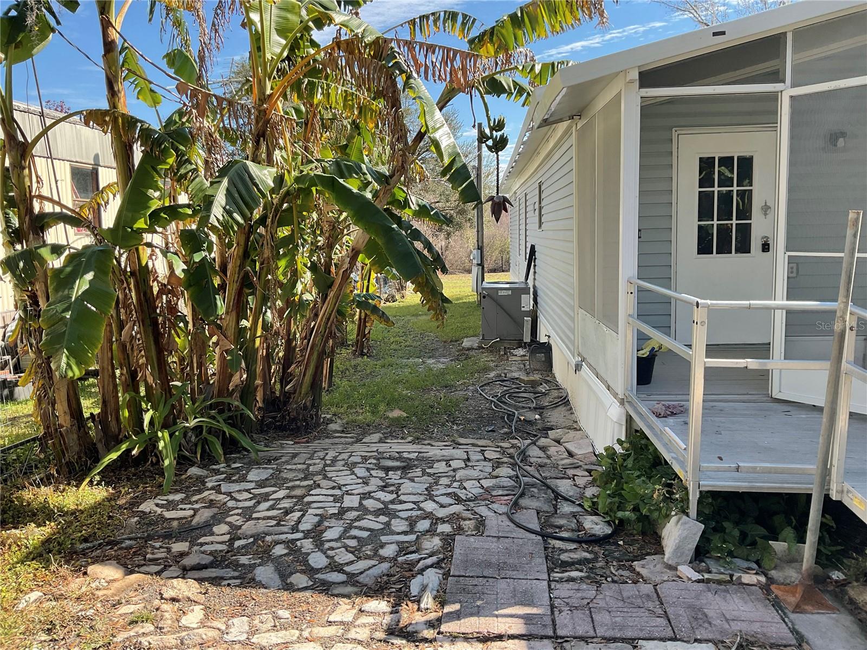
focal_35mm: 29
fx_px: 726
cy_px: 325
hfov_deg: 61.7
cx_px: 434
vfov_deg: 48.2
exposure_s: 1/422
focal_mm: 3
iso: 16
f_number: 1.8
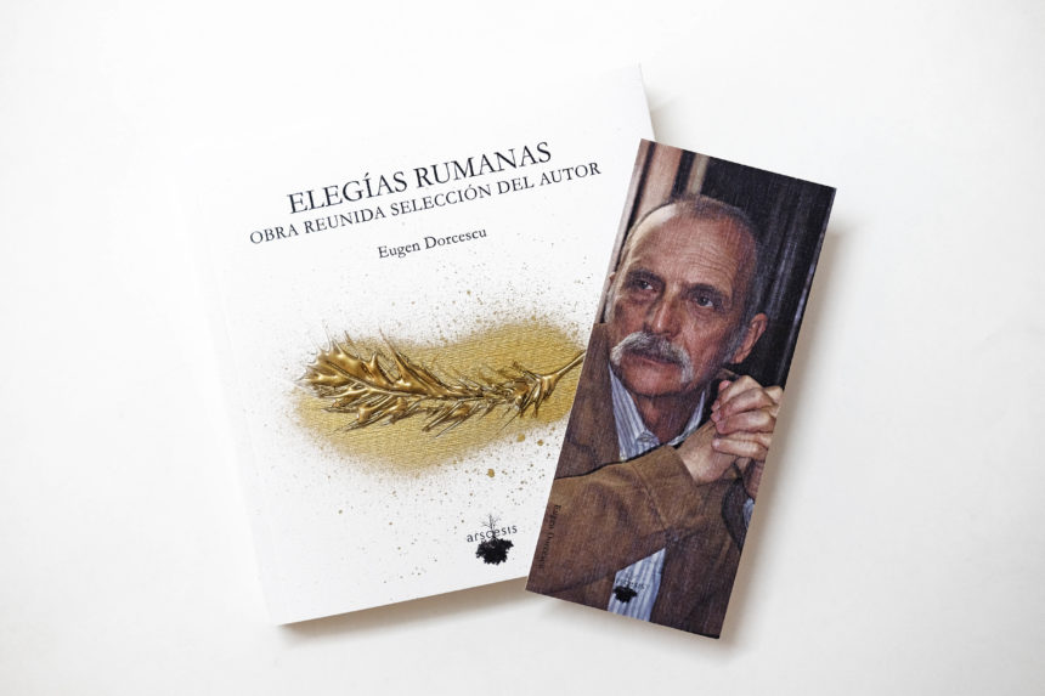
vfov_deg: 25.5
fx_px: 1538
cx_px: 522
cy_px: 348
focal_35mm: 53
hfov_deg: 37.5
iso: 200
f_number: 2.2
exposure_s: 1/150
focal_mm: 35
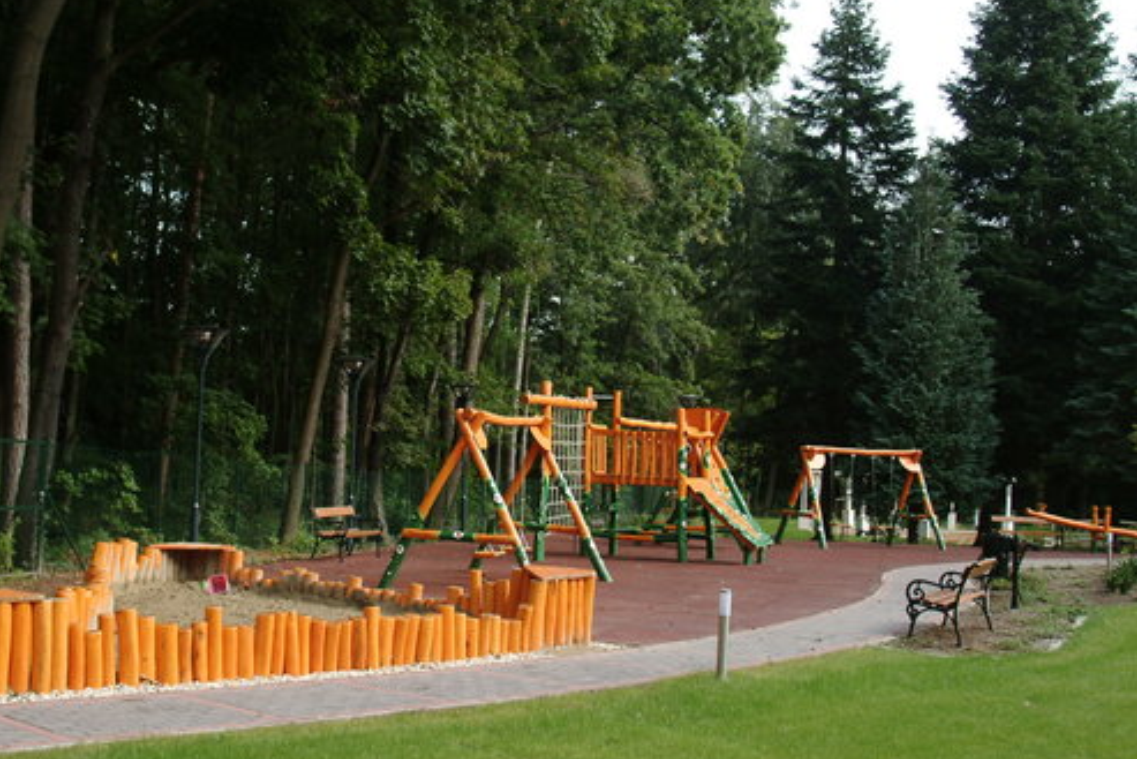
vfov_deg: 29.5
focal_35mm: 46
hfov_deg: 42.8
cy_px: 394
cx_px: 447
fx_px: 1441
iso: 100
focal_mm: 25
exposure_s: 1/125
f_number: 5.6
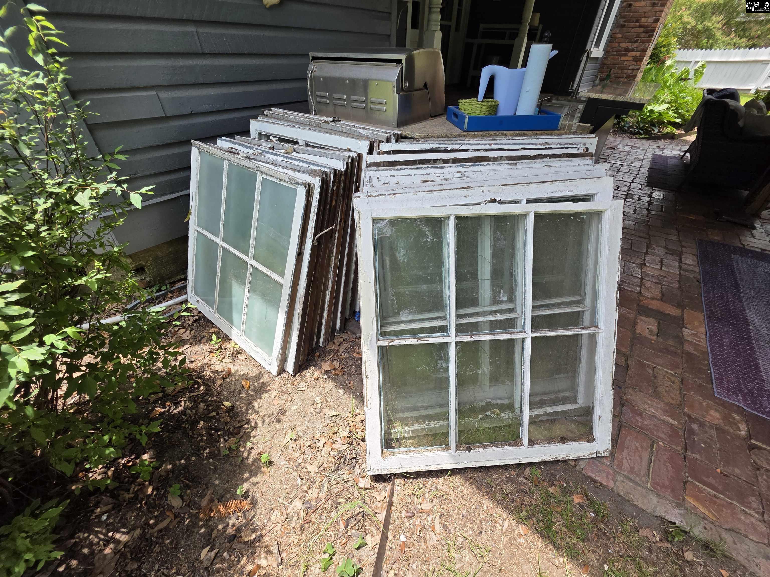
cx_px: 385
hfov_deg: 106.2
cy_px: 288
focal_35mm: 13
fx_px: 289
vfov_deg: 89.9
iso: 40
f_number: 1.9
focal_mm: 2.2
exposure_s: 1/638
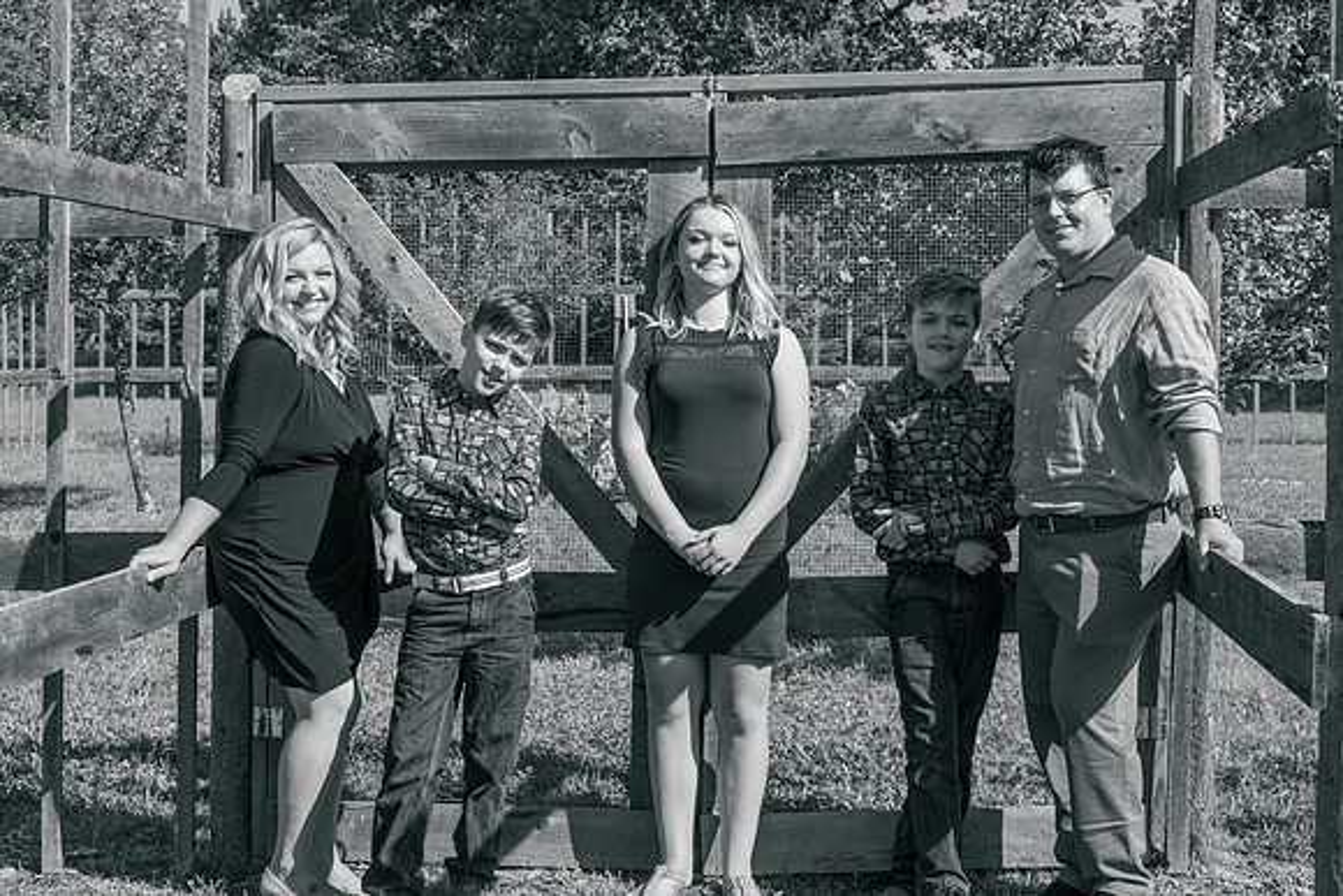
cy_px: 448
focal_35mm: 54
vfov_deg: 25.1
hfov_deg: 36.9
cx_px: 672
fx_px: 2015
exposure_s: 1/320
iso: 200
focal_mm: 36
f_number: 9
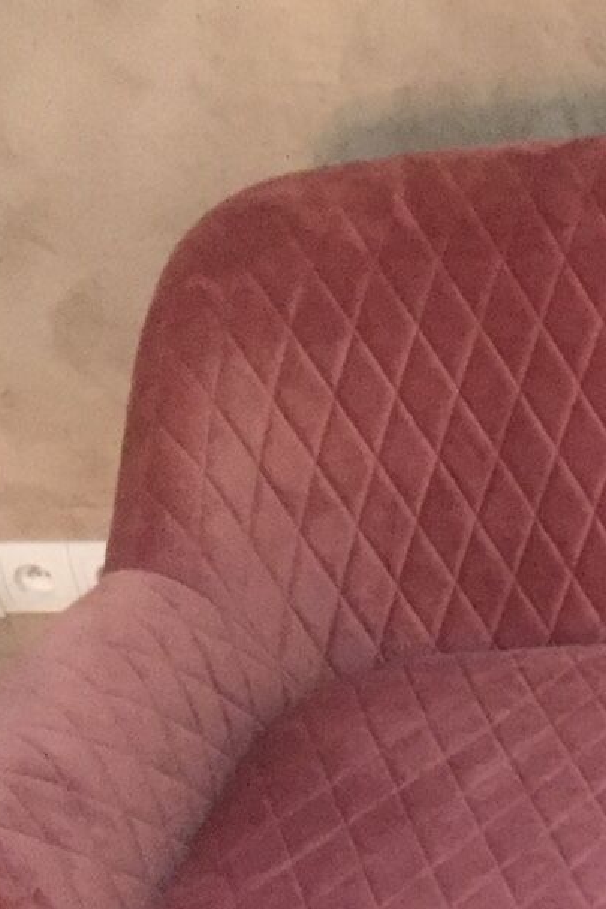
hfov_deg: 15.0
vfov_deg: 24.2
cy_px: 855
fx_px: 2046
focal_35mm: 81
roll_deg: +2.0
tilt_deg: -35.5
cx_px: 1037
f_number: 2.2
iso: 320
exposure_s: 1/17
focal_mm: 4.15
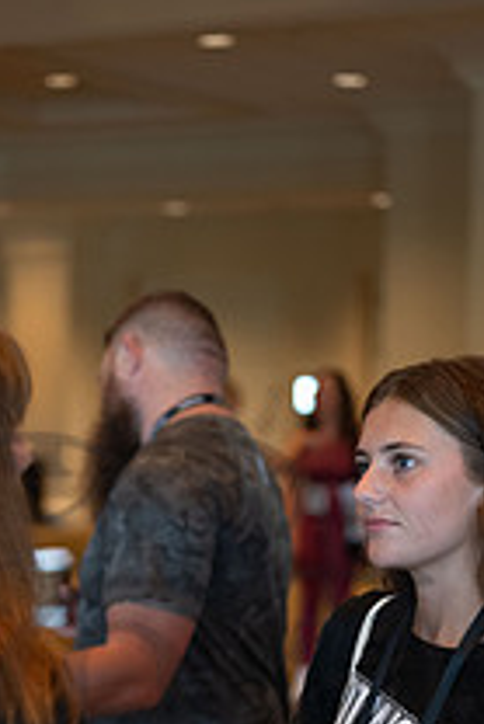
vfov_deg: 18.3
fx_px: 2174
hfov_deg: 12.7
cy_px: 769
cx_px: 122
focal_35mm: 108
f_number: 2.2
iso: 1600
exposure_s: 1/160
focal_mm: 50
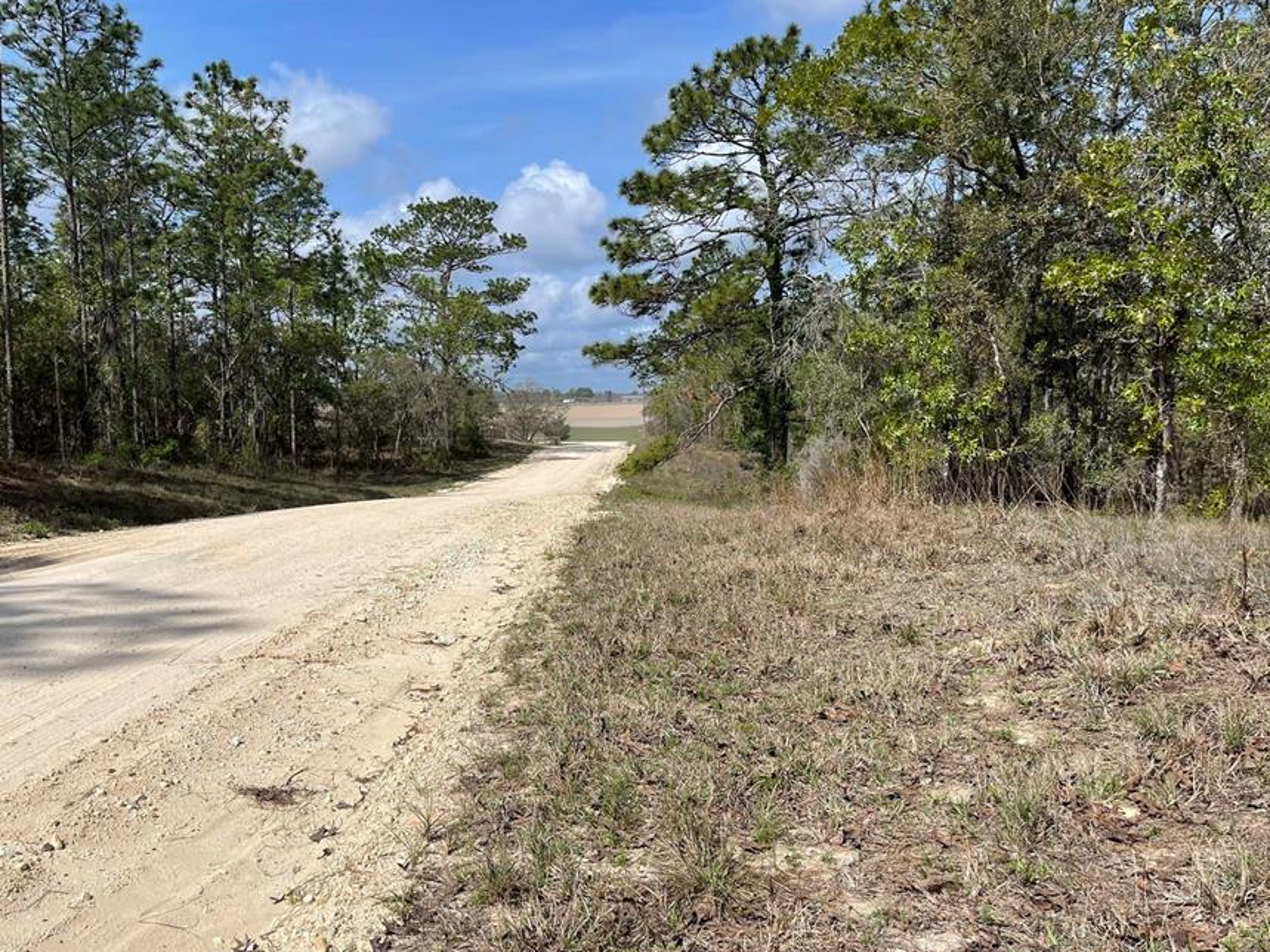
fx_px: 1137
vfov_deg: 45.3
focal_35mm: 31
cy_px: 541
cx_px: 544
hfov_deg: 58.1
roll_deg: +1.5
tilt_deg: -6.3
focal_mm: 5.1
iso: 32
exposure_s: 1/6250
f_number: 1.6
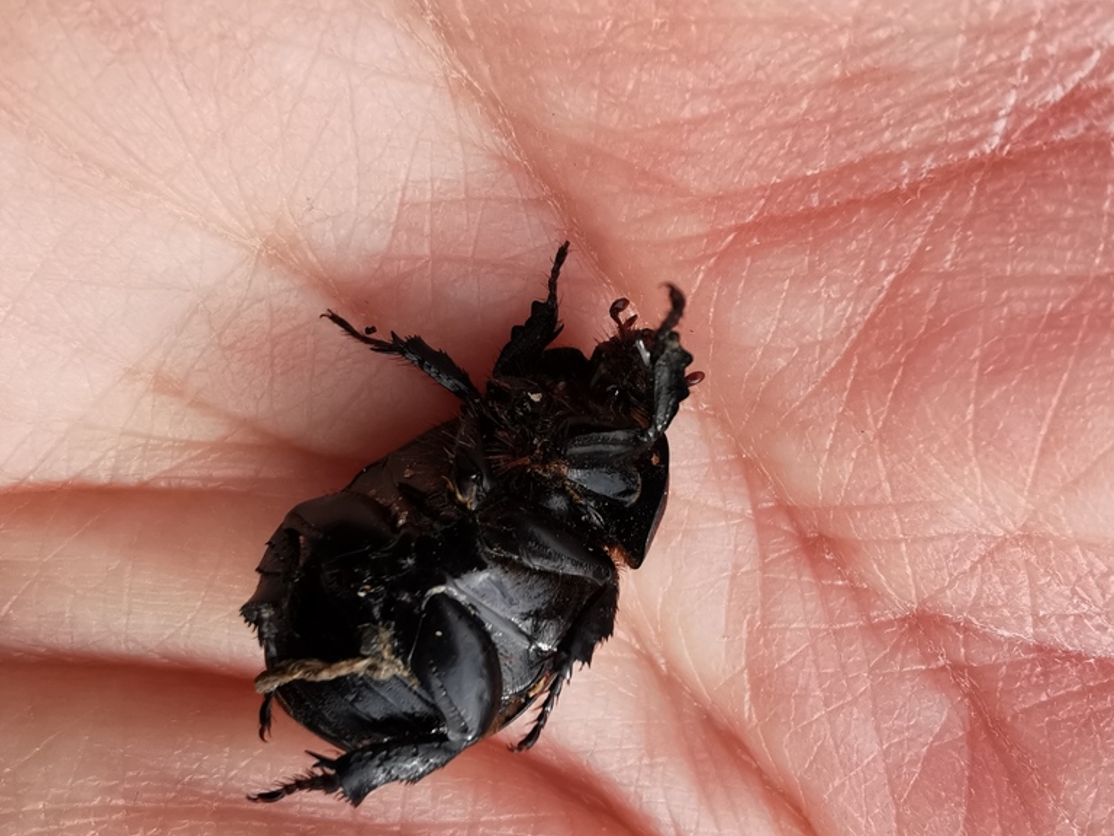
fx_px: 965
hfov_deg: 59.9
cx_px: 594
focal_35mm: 30
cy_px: 447
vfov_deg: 46.8
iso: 50
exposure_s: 1/363
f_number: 2.2
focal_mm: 2.26
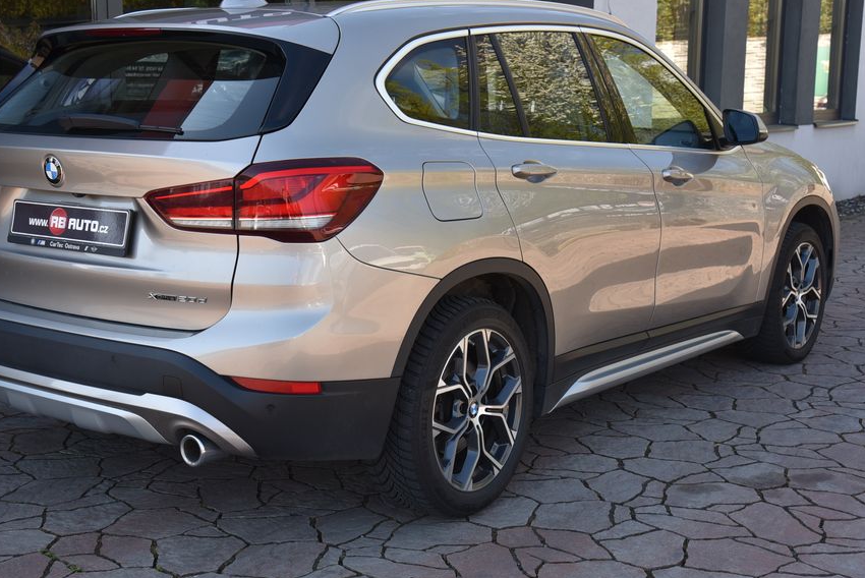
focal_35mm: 53
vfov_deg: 25.5
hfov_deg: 37.4
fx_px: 1274
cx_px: 362
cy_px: 245
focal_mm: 44
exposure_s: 1/250
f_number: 8
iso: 500
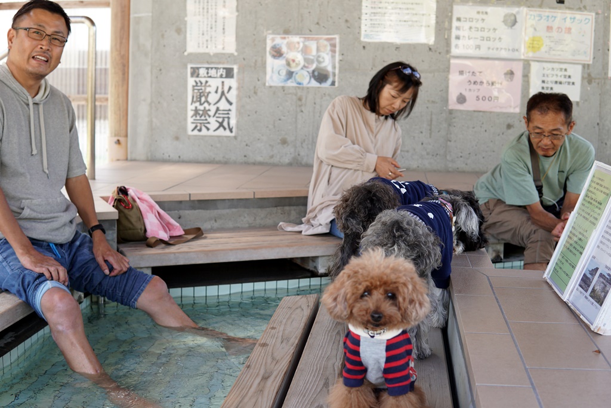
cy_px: 204
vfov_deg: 29.9
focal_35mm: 45
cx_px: 306
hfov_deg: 43.6
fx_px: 764
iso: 320
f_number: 4
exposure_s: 1/160
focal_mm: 30
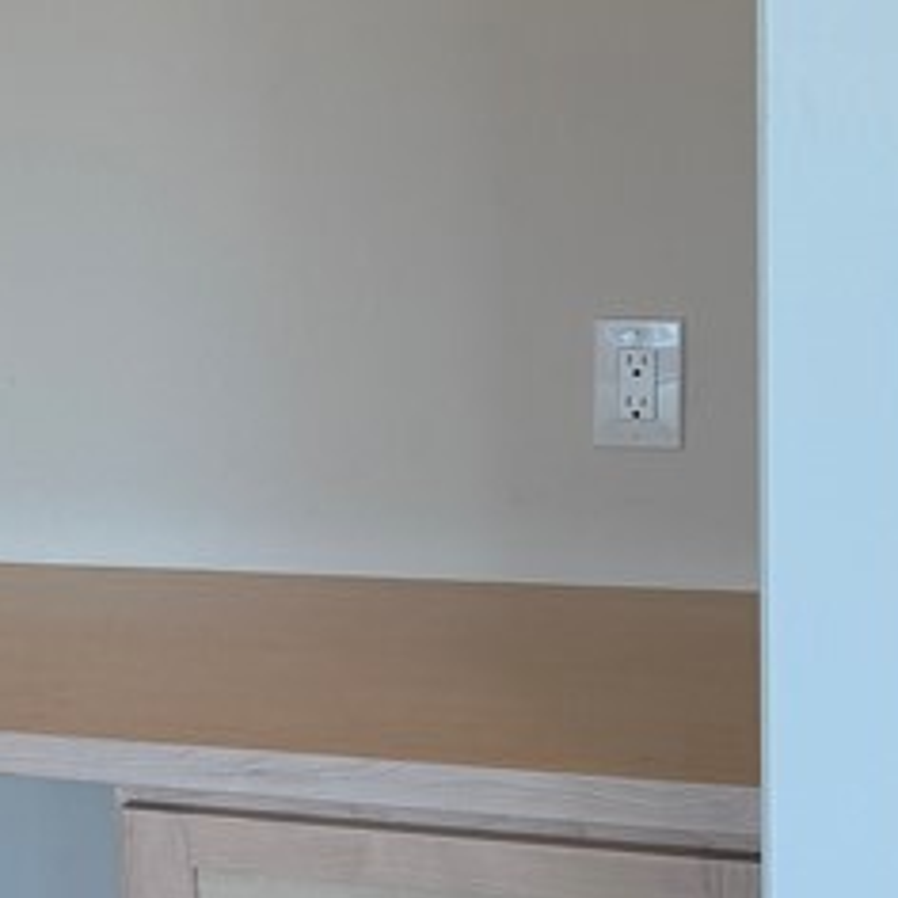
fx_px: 2700
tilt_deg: -9.8
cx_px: -350
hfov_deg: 17.4
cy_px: 419
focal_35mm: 92
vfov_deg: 18.9
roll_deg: +5.2
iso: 100
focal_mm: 6.76
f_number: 1.78
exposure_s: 1/473
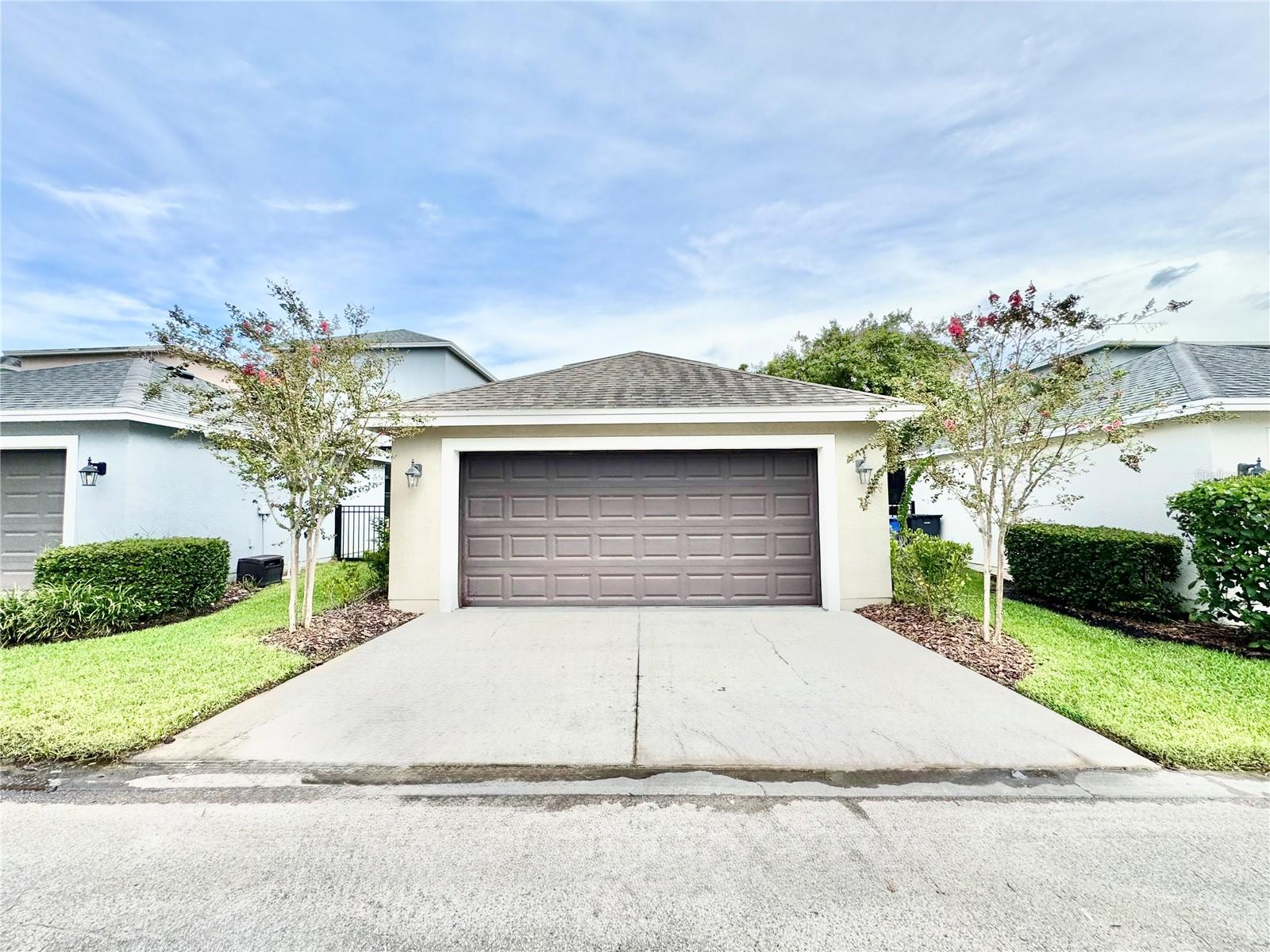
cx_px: 635
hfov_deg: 102.1
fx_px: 514
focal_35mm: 14
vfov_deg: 85.7
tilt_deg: +3.8
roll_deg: +0.5
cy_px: 476
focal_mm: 2.22
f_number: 2.2
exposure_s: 1/652
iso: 50
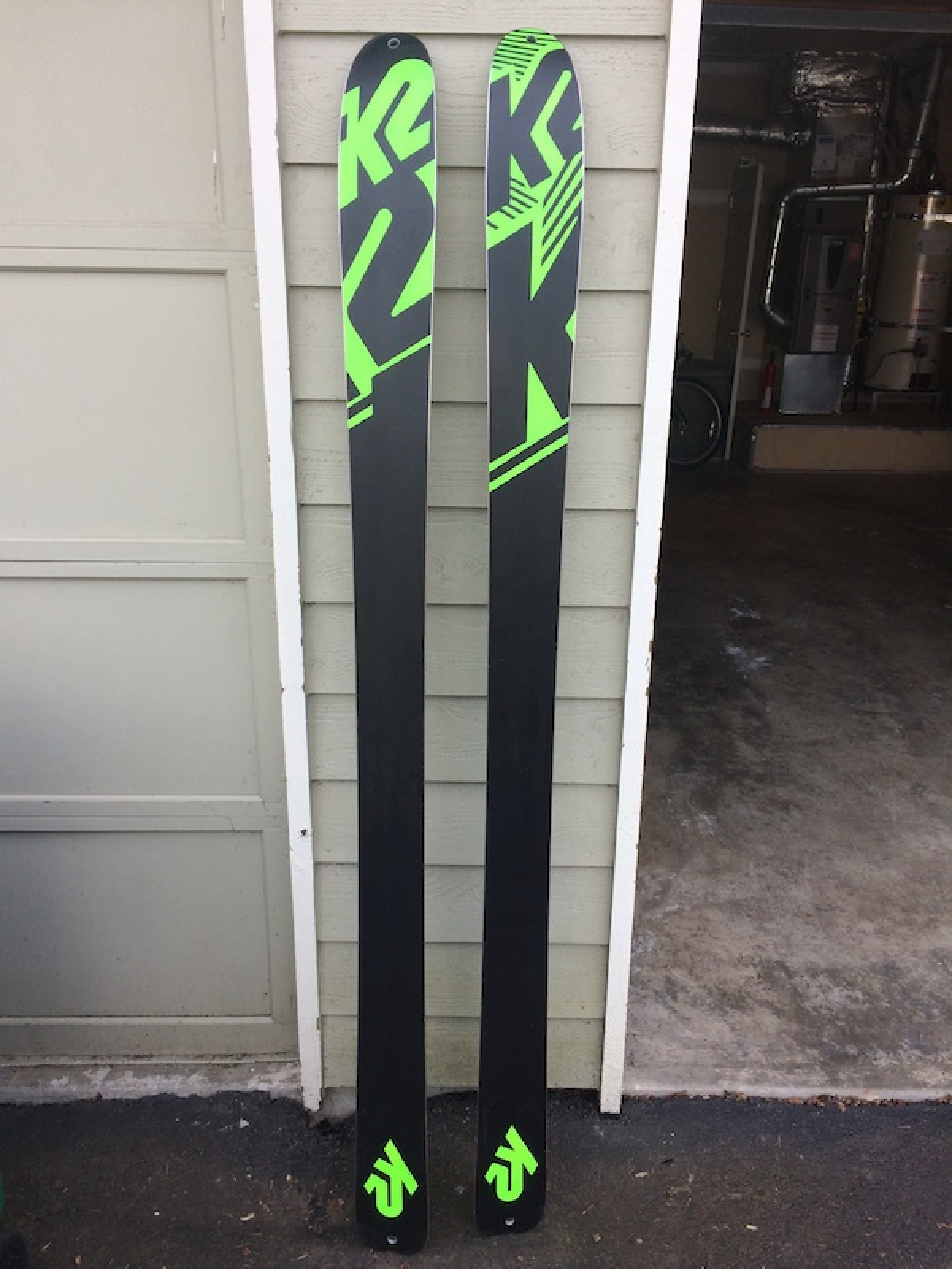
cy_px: 634
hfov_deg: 48.2
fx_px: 1063
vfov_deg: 61.7
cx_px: 476
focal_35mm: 29
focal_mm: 4.15
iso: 32
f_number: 2.2
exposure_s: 1/360
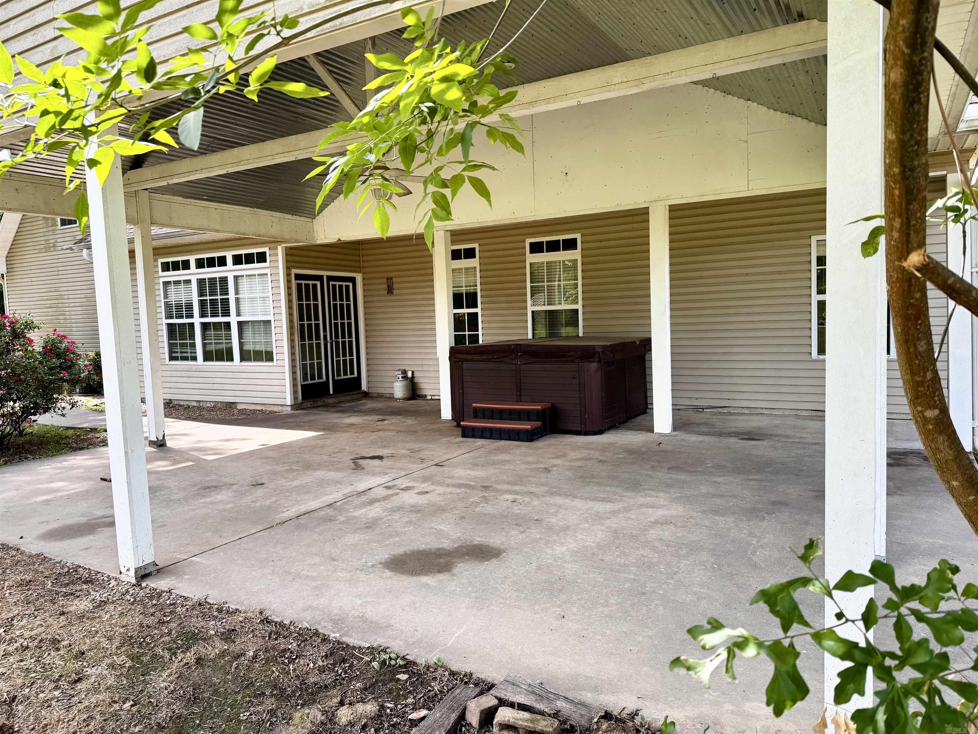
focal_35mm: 24
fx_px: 678
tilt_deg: -6.4
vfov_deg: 56.8
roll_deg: +2.0
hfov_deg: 71.6
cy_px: 367
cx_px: 489
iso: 80
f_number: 1.78
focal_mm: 6.76
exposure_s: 1/693
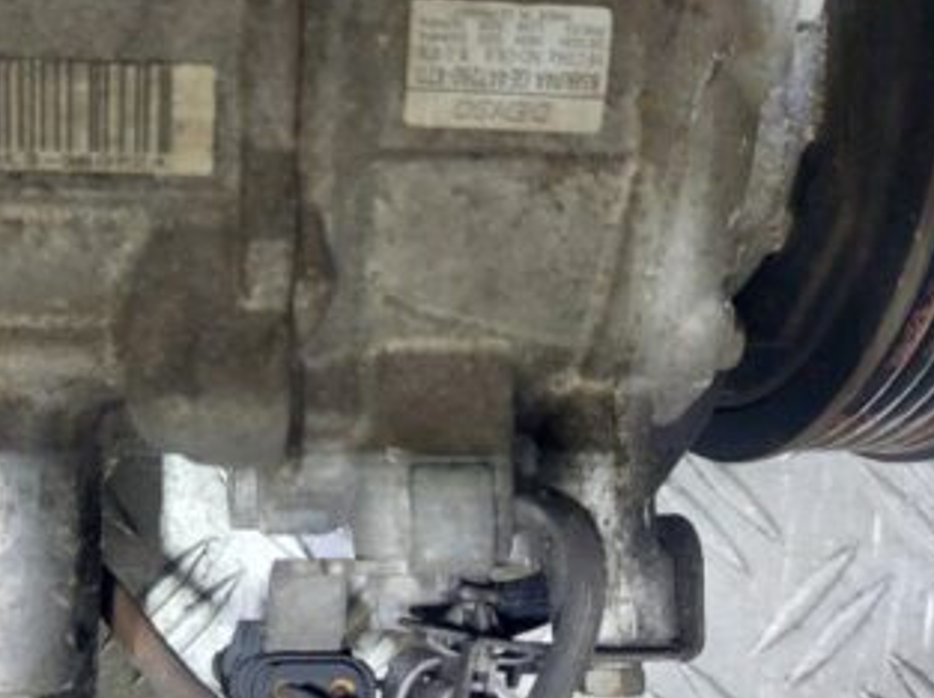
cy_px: 370
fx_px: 1294
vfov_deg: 30.2
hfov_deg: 38.4
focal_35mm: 48
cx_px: 200
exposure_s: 1/50
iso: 250
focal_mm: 5.23
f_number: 1.8
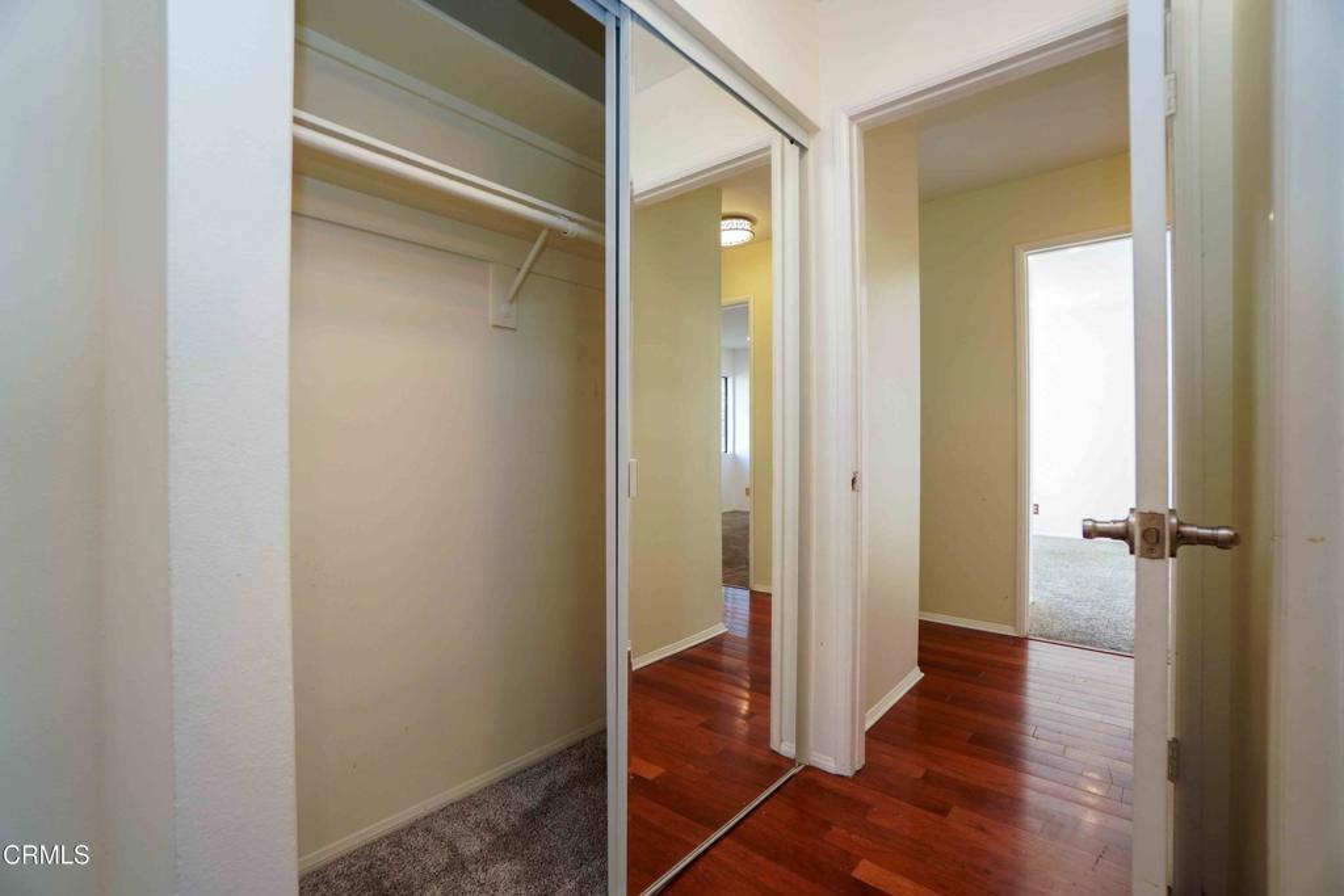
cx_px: 672
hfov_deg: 100.4
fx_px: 560
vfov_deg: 77.3
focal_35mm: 15
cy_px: 448
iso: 320
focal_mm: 10
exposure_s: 1/60
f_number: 4
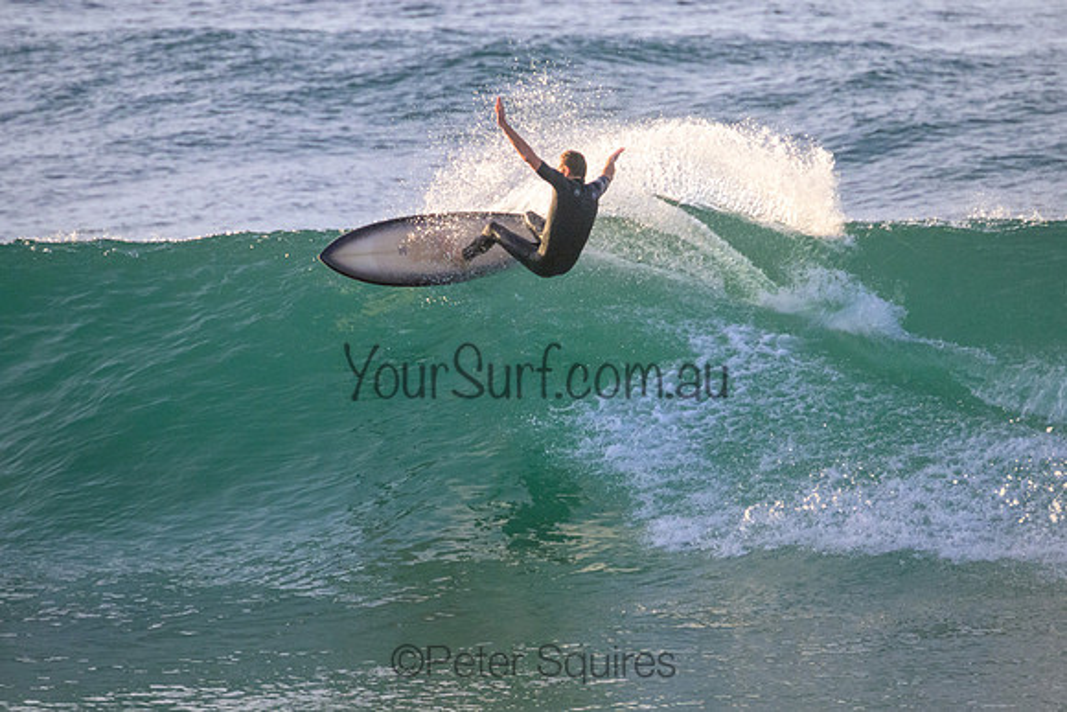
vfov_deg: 1.5
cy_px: 318
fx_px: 26423
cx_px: 540
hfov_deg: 2.3
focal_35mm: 891
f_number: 11
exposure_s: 1/1600
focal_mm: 800
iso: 4000
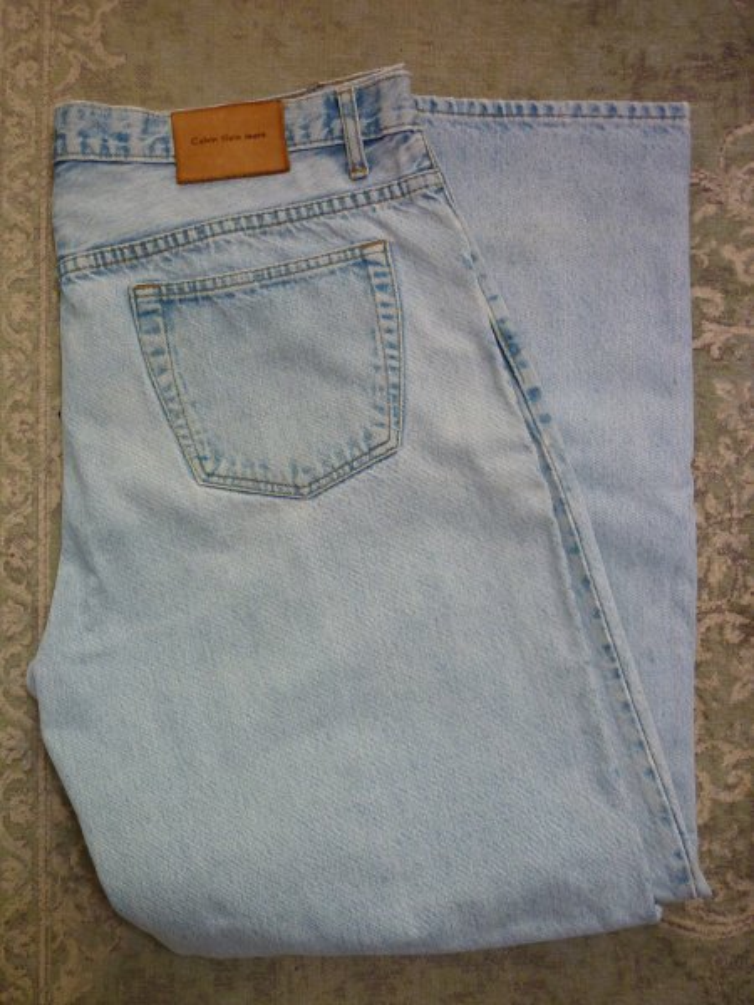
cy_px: 502
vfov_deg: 55.4
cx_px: 377
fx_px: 958
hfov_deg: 42.9
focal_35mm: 33
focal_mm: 5.5
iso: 200
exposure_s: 1/30
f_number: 2.8
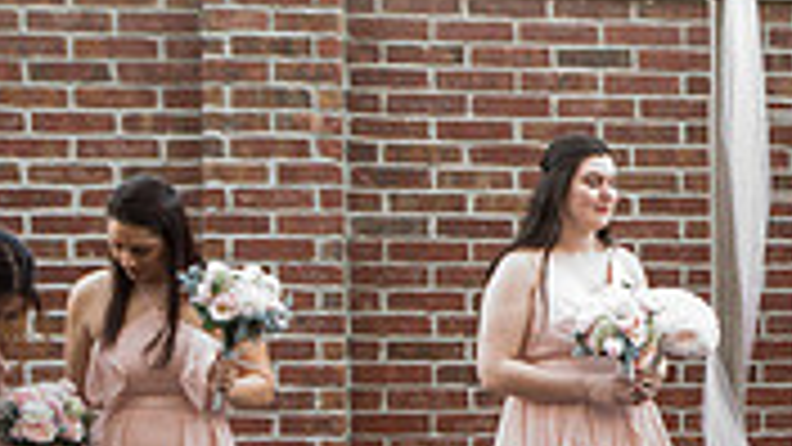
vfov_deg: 9.7
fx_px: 2604
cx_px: 1102
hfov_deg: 16.1
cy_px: 444
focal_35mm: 124
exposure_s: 1/200
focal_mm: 36
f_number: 2.8
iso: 500
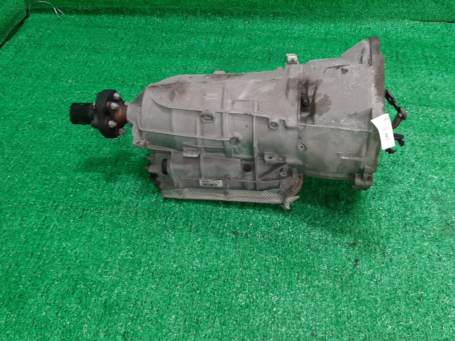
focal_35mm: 32
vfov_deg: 44.1
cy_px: 159
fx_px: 421
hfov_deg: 56.8
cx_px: 236
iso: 87
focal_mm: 3.93
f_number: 1.7
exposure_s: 1/50
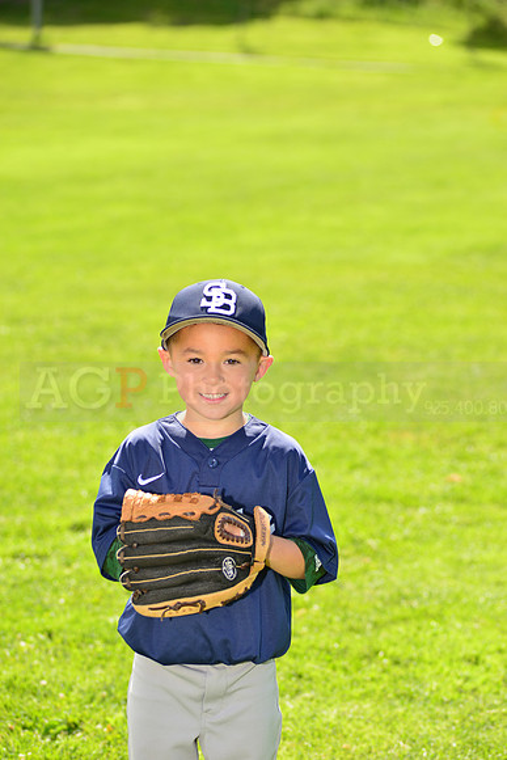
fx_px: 2111
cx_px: 254
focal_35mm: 100
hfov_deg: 13.7
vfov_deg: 20.4
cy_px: 380
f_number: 5
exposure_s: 1/250
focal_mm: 100
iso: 100
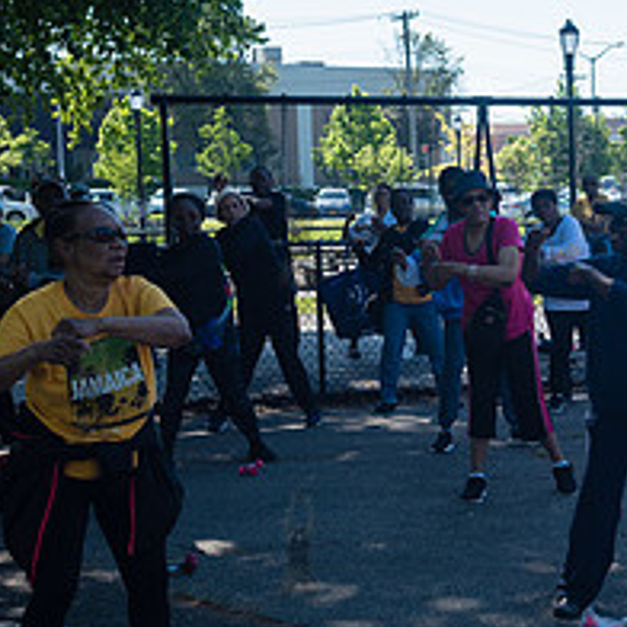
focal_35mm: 90
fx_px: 1844
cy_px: 385
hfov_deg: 18.5
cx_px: 710
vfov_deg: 19.3
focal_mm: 35
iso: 200
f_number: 4.5
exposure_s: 1/800
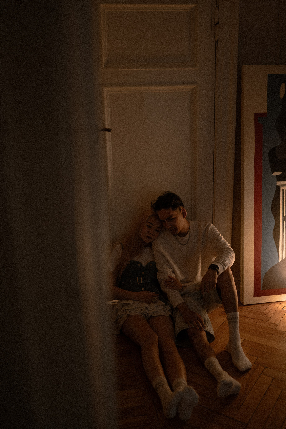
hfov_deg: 37.9
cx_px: 143
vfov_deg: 54.4
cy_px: 214
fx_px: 417
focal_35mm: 35
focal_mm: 35
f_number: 1.4
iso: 500
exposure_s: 1/100
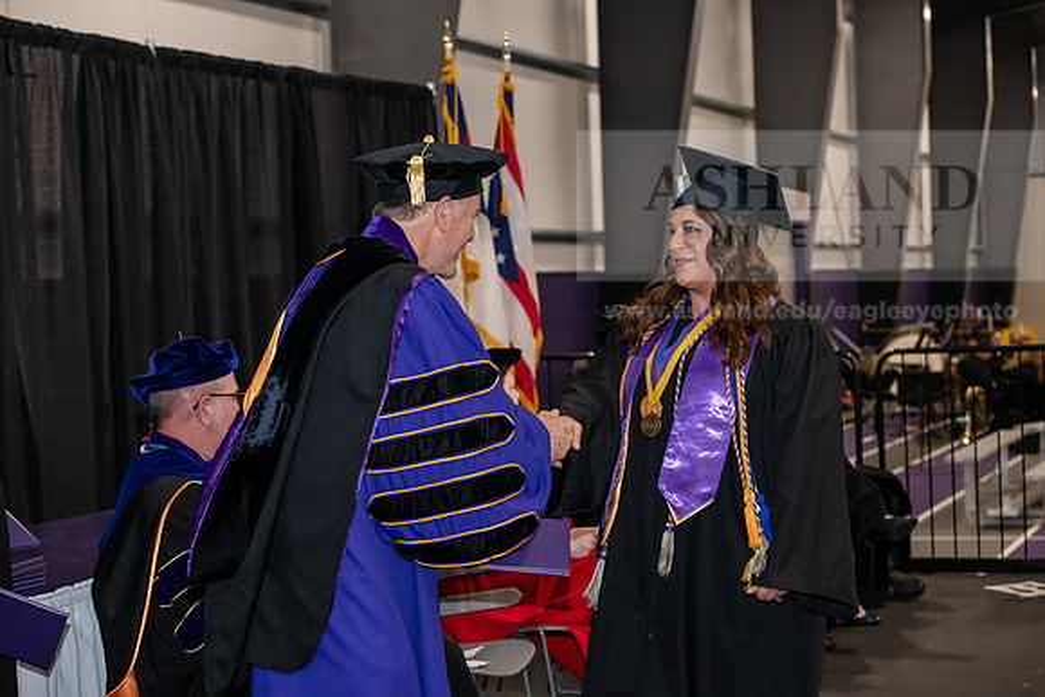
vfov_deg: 19.5
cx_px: 522
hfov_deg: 28.8
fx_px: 2032
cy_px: 348
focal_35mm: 70
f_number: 5
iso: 2500
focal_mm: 70
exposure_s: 1/200
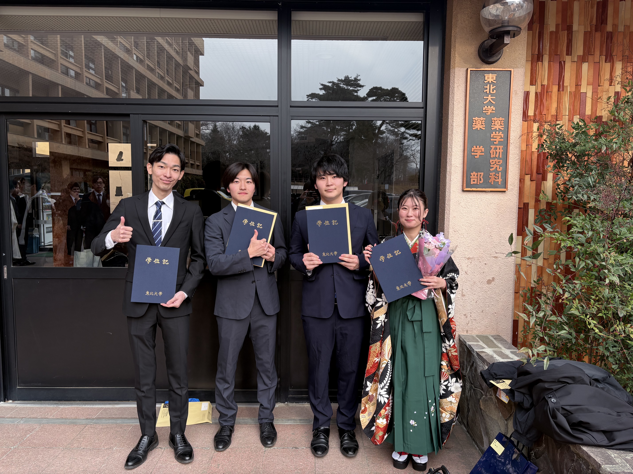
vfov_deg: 53.1
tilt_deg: -5.0
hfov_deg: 67.3
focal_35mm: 26
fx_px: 475
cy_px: 237
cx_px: 316
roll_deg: -0.7
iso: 40
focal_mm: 5.96
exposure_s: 1/209
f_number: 1.6
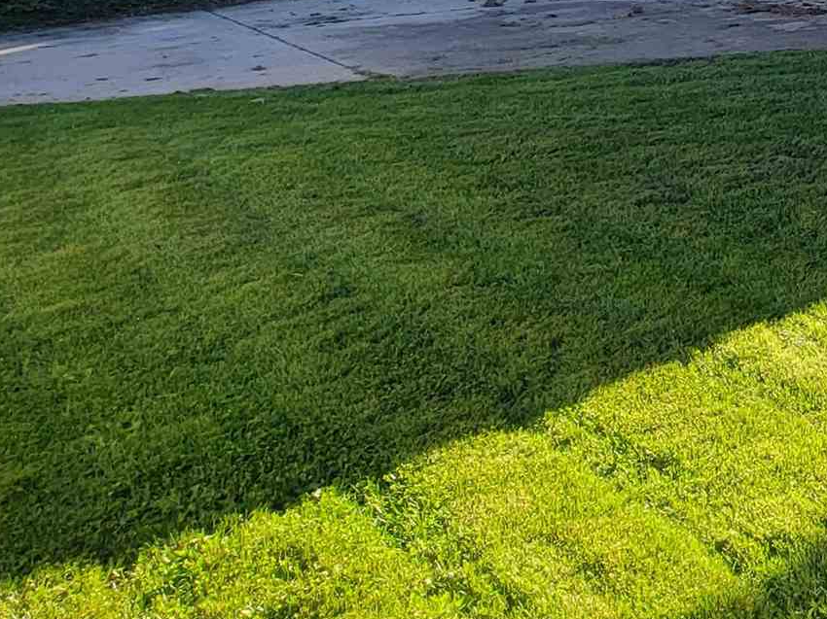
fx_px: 1123
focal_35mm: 47
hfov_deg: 29.4
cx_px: 1159
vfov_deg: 27.7
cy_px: -89
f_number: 2.2
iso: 50
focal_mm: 2.2
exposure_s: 1/475
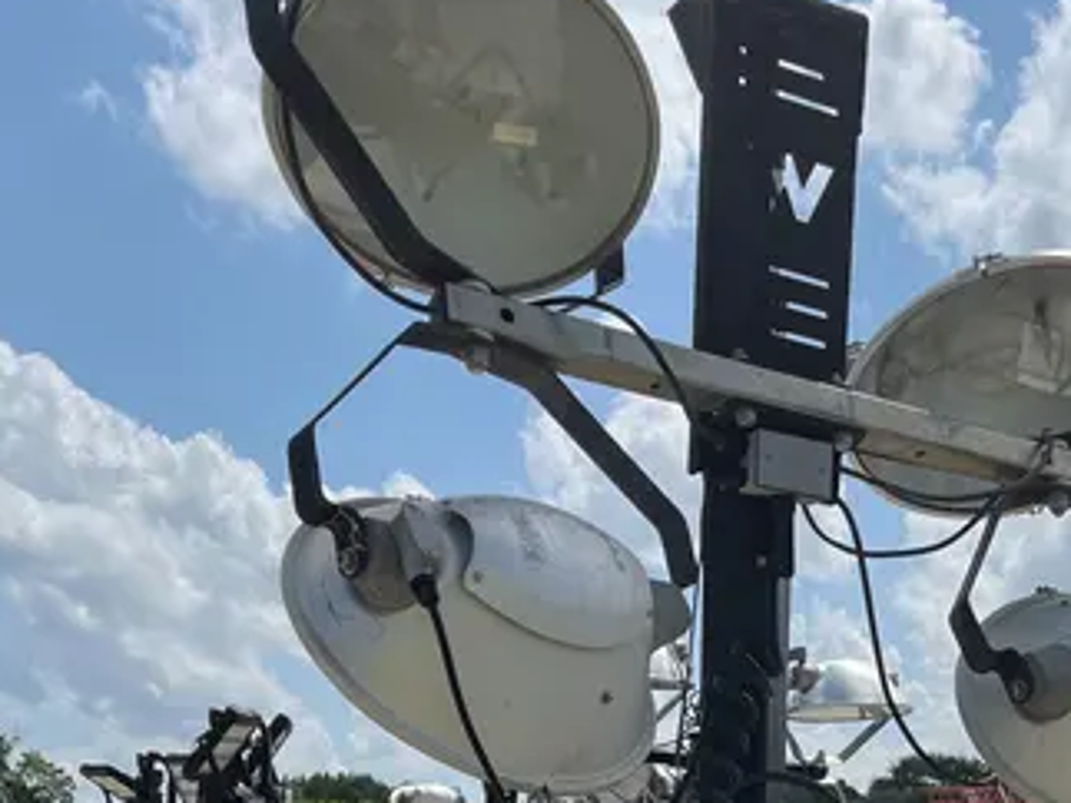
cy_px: 1193
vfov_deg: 21.1
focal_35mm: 59
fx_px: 1825
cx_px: 802
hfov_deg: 32.1
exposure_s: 1/5319
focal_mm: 5.1
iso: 50
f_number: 1.6
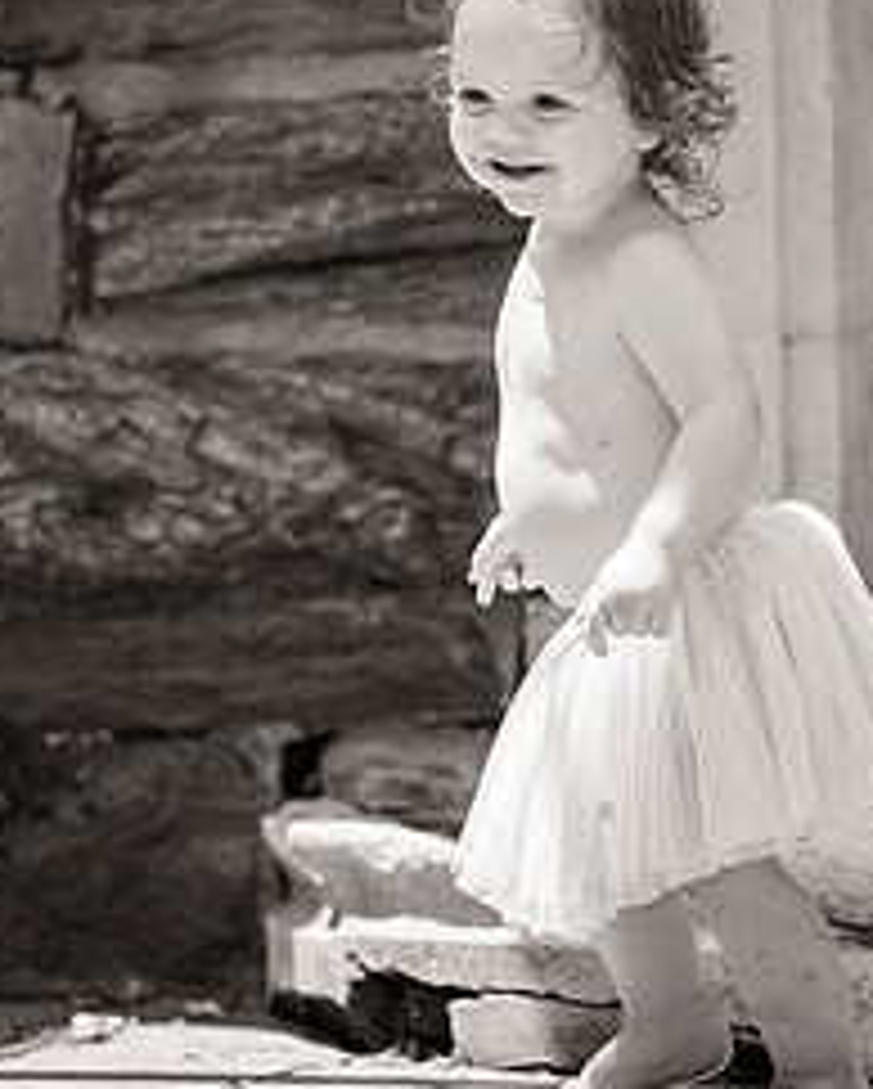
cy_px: 338
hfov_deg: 4.9
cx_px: 500
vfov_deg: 6.2
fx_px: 10128
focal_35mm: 314
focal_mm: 180
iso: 640
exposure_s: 1/2000
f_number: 3.5
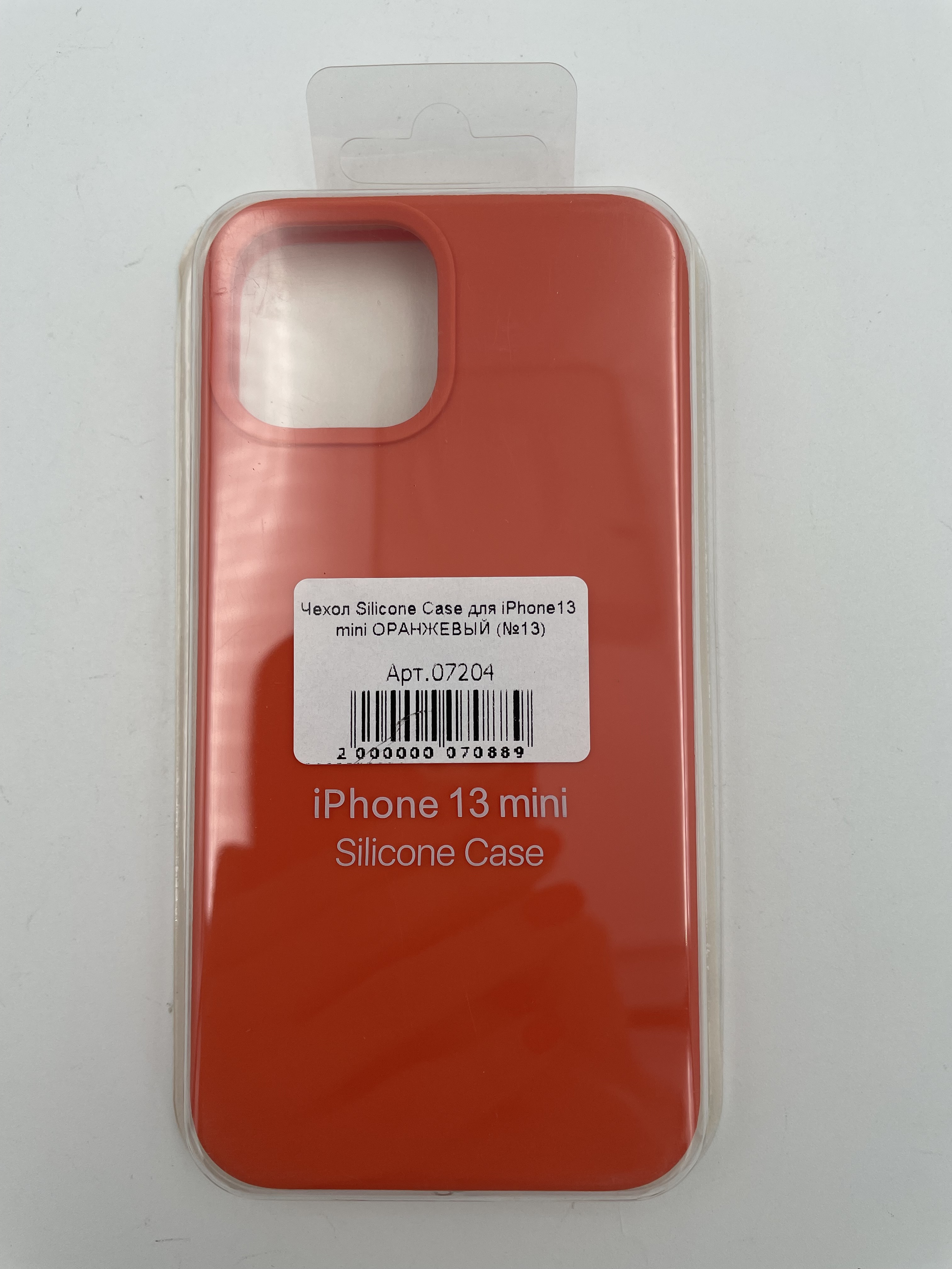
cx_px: 476
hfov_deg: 53.1
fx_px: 953
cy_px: 634
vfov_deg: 67.3
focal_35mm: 26
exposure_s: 1/1618
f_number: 1.6
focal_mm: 4.2
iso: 32
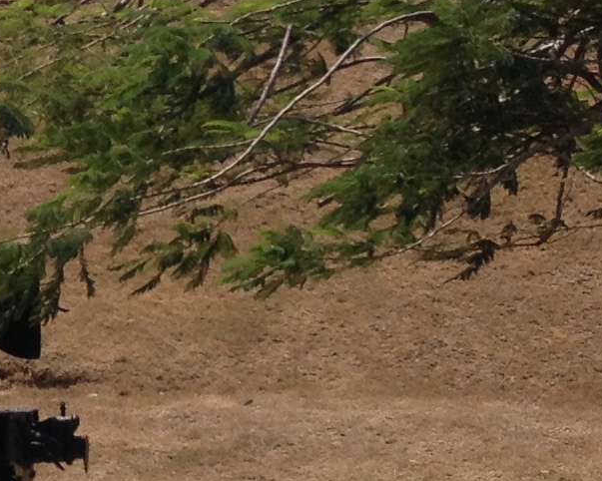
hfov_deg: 9.1
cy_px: 228
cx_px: -997
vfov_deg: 8.4
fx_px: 3295
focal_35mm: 185
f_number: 2.4
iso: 50
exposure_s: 1/2123
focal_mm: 4.28
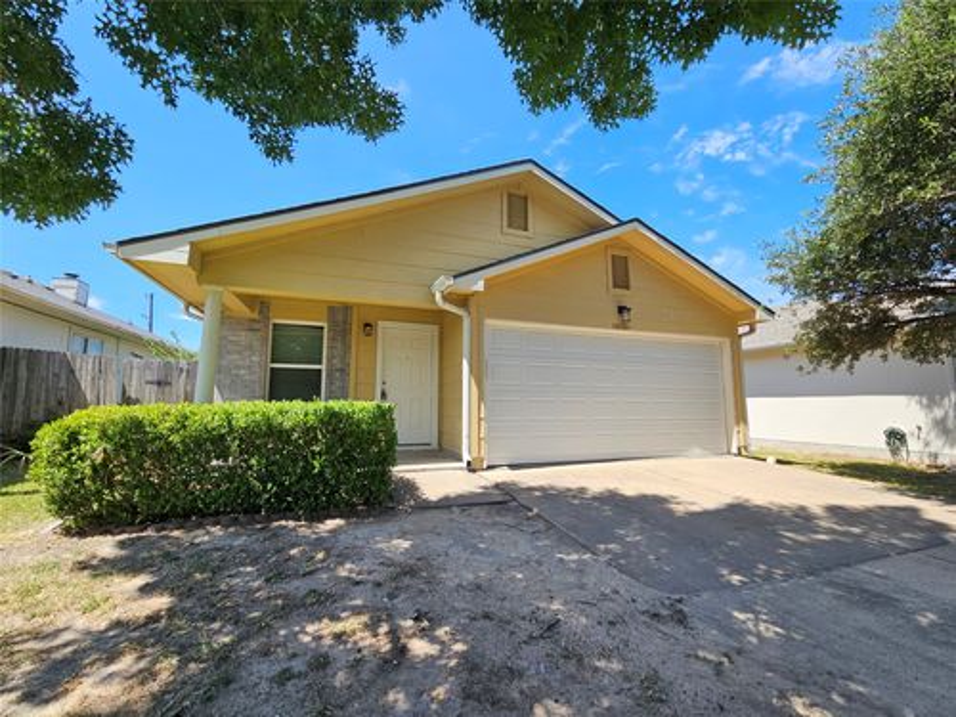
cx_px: 478
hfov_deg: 106.2
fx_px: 359
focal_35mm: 13
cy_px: 358
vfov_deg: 89.9
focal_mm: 2.2
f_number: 2.2
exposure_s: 1/1016
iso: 50
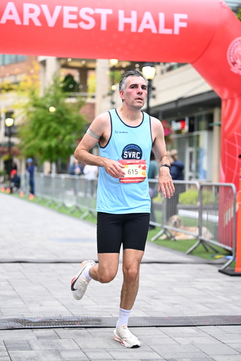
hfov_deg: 17.3
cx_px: 120
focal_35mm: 79
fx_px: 793
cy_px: 180
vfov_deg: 25.7
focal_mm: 79
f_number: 2.8
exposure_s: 1/1250
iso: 1600
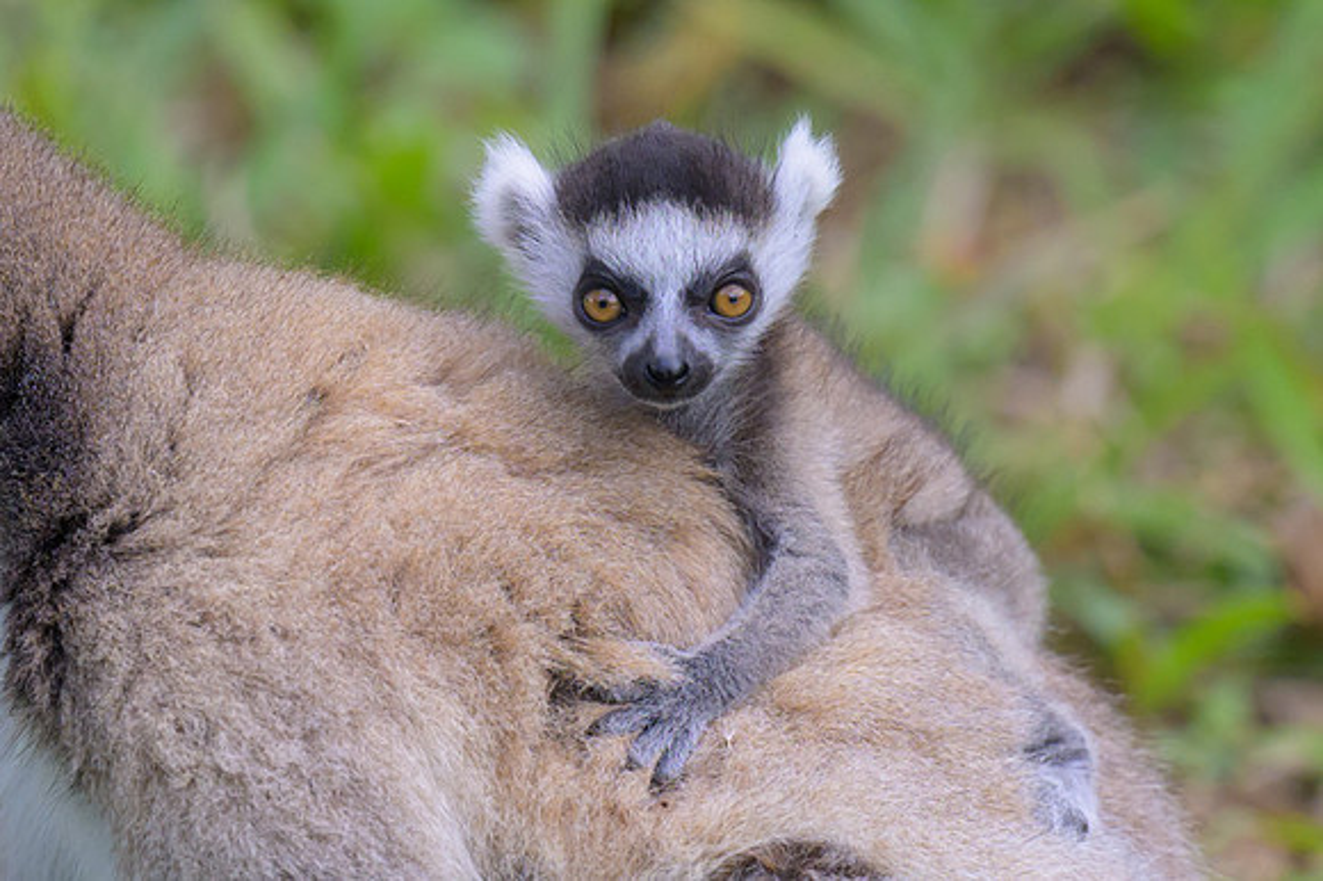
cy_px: 619
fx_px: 22687
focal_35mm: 618
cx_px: 219
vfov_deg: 2.2
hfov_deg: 3.3
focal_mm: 170
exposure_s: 1/1600
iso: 800
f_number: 4
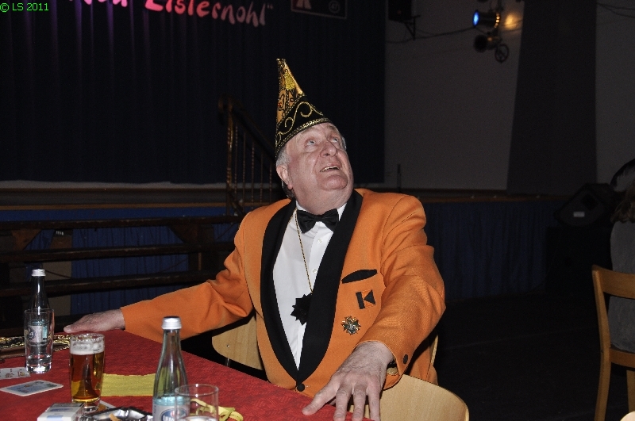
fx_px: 845
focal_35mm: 48
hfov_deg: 41.2
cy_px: 210
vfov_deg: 28.0
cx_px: 318
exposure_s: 1/60
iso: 400
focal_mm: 32
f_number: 5
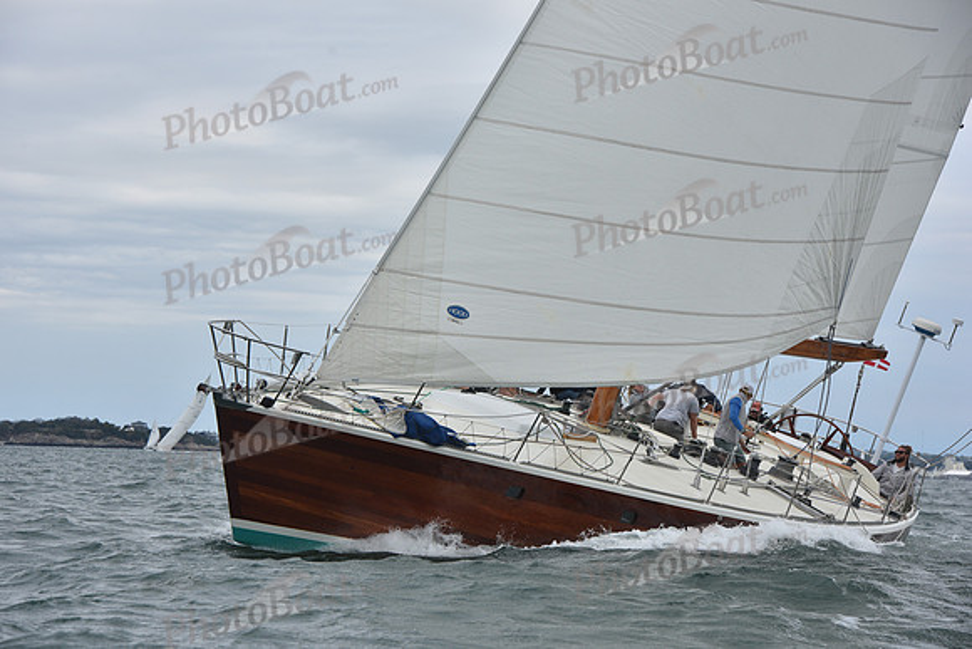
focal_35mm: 130
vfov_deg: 10.6
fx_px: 3511
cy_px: 324
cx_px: 486
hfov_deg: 15.8
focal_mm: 130
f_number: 9
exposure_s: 1/1000
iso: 320
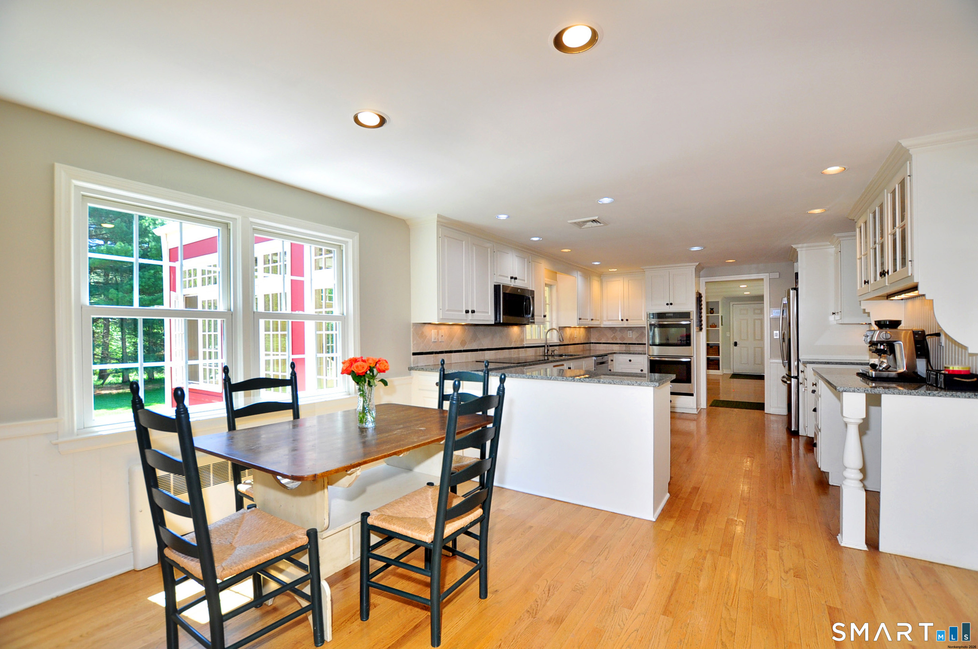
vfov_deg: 77.2
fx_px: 407
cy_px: 324
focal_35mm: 15
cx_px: 489
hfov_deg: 100.5
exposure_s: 1/100
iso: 320
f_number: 4.5
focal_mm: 10
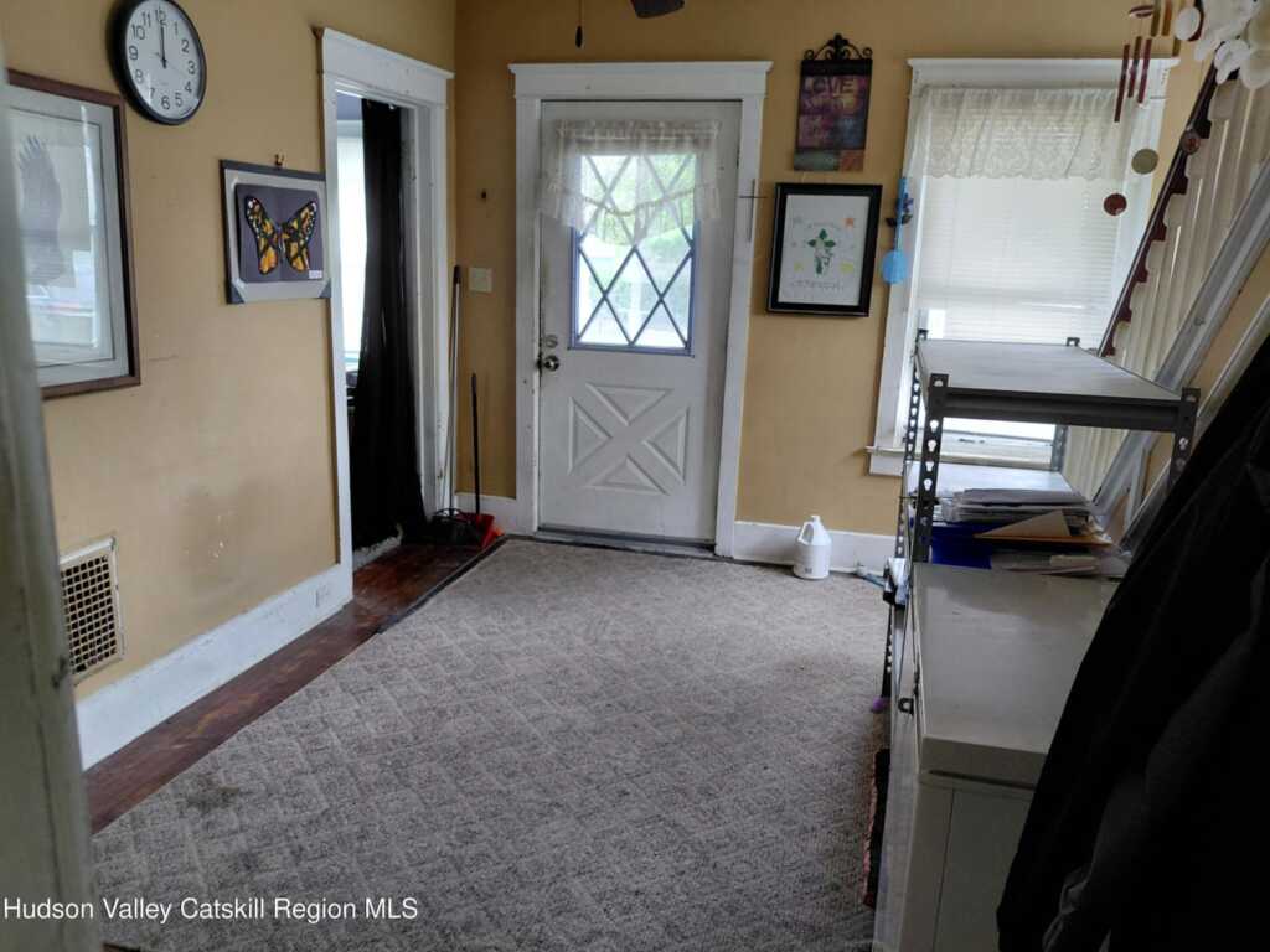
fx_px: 917
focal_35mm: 25
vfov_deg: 54.9
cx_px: 635
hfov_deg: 69.4
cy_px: 476
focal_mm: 4.69
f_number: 1.8
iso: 250
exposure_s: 1/60
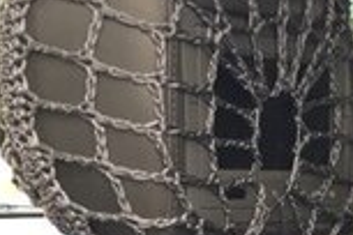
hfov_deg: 14.2
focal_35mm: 130
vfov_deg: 9.7
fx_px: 1275
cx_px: 604
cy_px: 485
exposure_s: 1/33
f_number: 2.2
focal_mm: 4.15
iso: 32
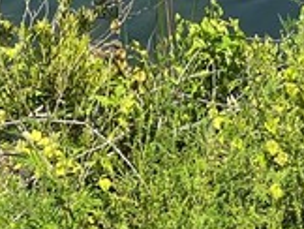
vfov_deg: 8.4
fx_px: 1442
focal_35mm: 164
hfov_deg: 12.0
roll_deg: +0.7
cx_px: 107
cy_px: -302
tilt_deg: -9.7
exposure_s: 1/3135
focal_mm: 5.1
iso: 50
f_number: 1.6
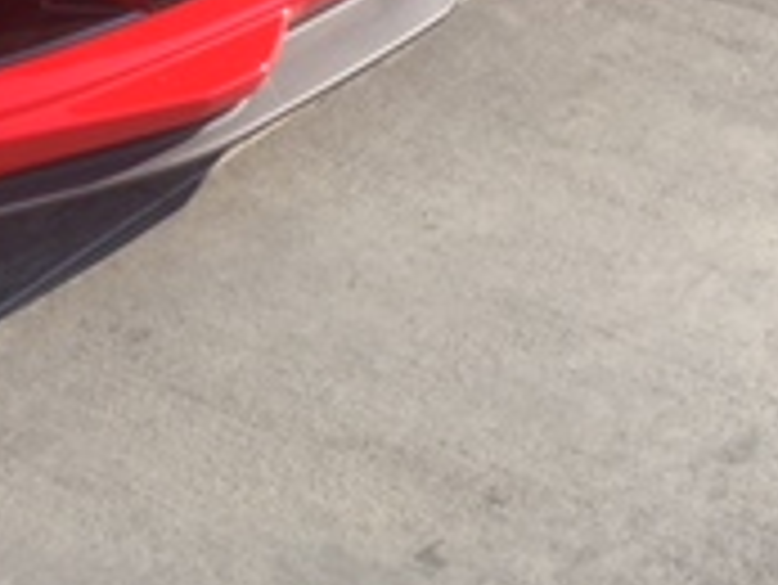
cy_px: -356
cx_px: -67
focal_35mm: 107
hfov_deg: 17.8
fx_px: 2407
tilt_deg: -17.4
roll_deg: -0.3
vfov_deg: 12.9
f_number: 2.2
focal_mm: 4.15
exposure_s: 1/516
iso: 25
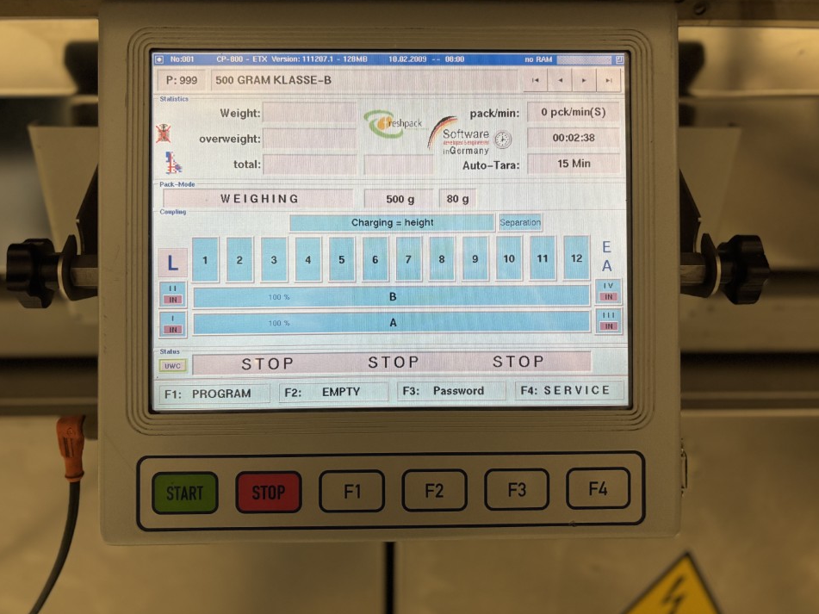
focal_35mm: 28
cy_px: 286
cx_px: 396
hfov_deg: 63.4
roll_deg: -0.3
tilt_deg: -24.5
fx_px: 662
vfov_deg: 49.7
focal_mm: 5.96
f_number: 1.6
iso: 400
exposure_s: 1/56
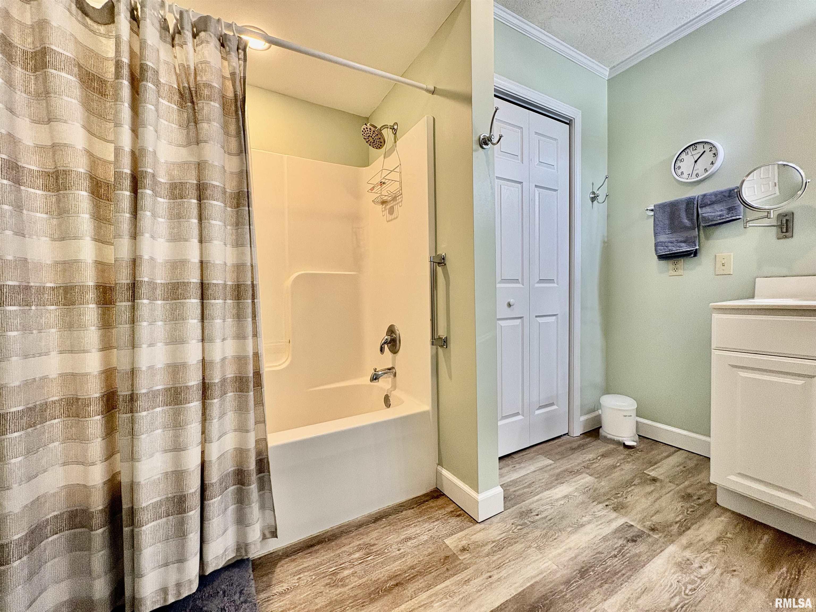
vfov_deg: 85.7
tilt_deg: -1.3
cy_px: 306
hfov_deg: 102.1
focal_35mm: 14
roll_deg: +1.0
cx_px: 408
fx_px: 330
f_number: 2.2
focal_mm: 2.22
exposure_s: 1/120
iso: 160
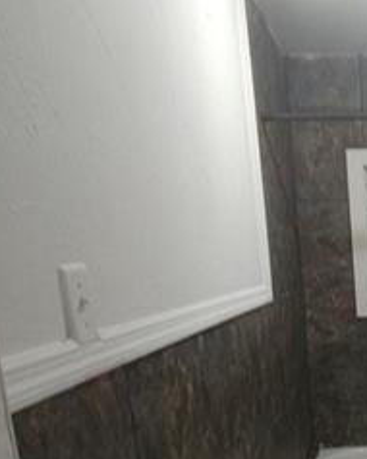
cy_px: 384
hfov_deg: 29.6
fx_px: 557
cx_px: 471
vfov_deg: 42.3
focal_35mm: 41
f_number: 2.2
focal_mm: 2.2
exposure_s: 1/20
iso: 125
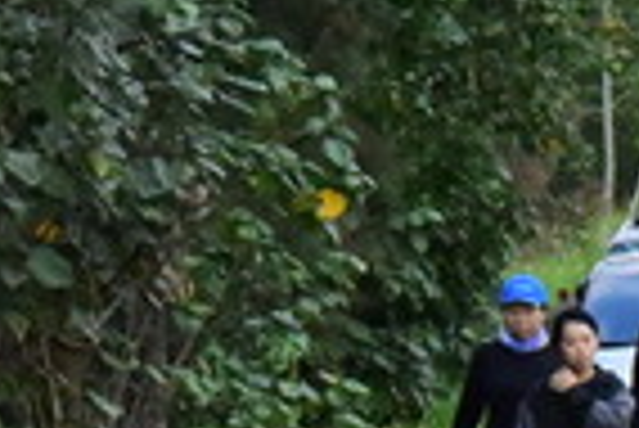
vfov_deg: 2.1
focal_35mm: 658
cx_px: 1539
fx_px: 11691
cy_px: 300
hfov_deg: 3.1
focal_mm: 120
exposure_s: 1/2500
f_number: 13
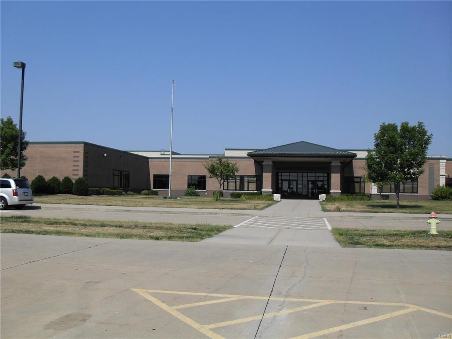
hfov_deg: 50.1
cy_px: 170
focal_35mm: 37
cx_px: 226
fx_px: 483
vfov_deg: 38.7
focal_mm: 6.3
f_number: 8.9
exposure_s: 1/250
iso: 80
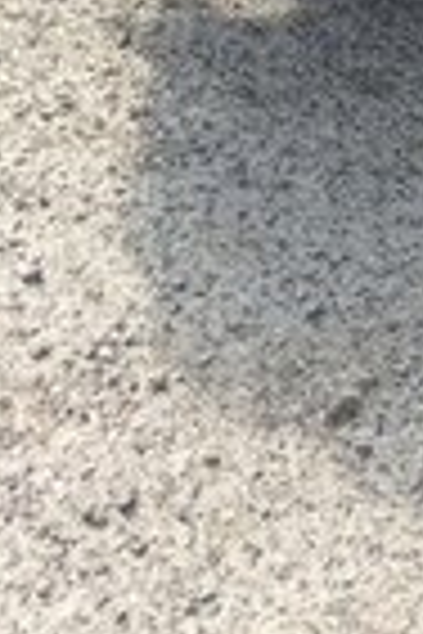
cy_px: -405
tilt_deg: -13.5
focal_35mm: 106
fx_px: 1868
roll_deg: +2.0
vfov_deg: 16.9
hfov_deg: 12.2
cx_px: 670
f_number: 2.2
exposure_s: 1/774
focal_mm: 4.15
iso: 32
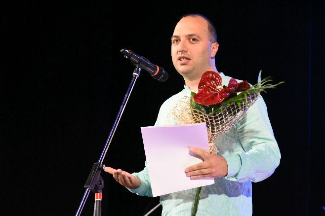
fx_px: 1317
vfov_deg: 9.4
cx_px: 194
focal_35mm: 146
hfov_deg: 14.1
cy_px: 91
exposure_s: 1/160
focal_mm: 120
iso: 3200
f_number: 8
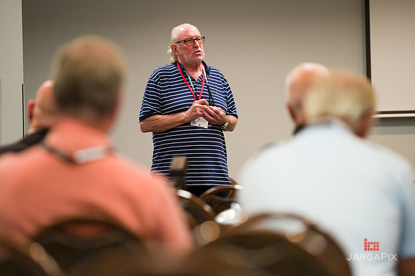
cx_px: 208
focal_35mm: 180
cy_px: 138
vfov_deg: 7.6
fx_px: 2074
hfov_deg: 11.4
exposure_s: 1/125
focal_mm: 180
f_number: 3.2
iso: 2500
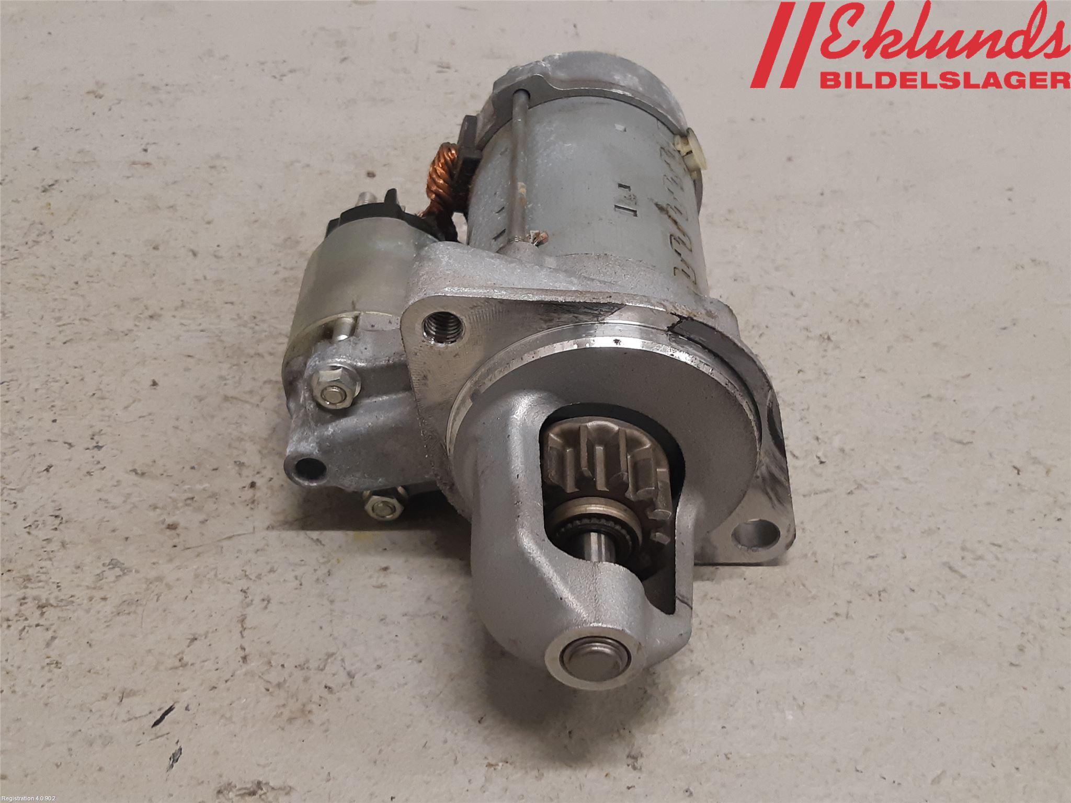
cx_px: 536
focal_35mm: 26
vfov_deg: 53.1
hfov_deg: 67.3
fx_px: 804
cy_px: 402
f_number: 1.7
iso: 160
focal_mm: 3.93
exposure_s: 1/50
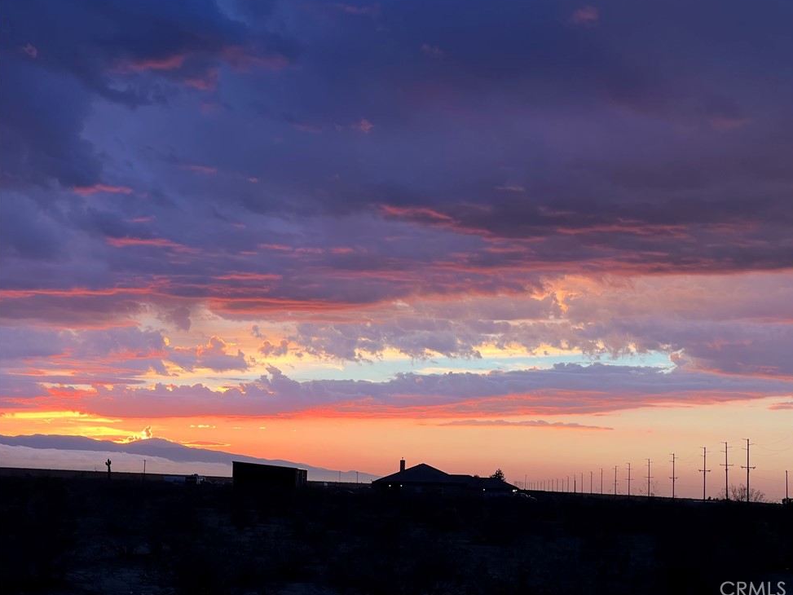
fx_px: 1856
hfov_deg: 24.1
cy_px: 288
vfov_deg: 18.2
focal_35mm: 81
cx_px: 413
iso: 100
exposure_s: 1/99
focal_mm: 9
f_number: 2.8
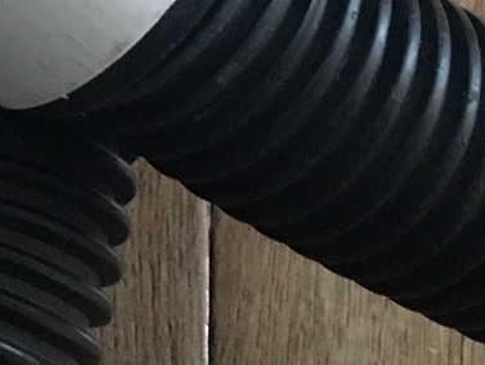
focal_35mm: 153
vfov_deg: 9.1
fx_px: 2145
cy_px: -392
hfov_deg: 12.4
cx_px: -179
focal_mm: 4.15
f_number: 2.2
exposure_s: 1/17
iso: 200
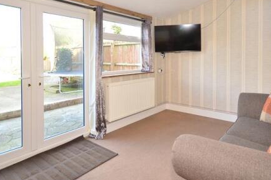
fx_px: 186
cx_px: 145
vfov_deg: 50.6
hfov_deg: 72.0
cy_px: 57
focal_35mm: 25
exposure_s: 1/25
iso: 200
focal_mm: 11
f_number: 5
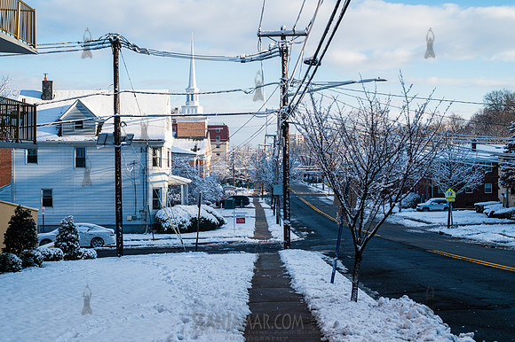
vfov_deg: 27.8
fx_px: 692
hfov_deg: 40.8
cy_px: 171
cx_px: 258
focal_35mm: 48
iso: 250
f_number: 5.6
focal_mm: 48
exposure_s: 1/500
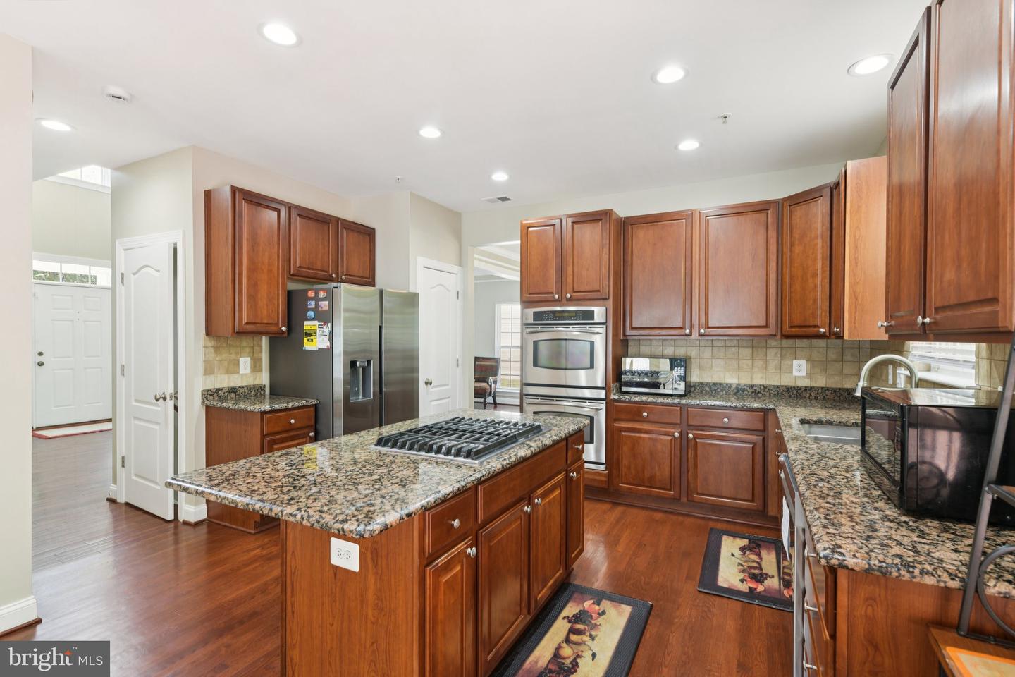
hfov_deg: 93.3
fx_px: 479
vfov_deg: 70.4
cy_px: 338
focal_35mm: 17
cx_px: 508
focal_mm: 17
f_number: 8
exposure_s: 1/8
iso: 400
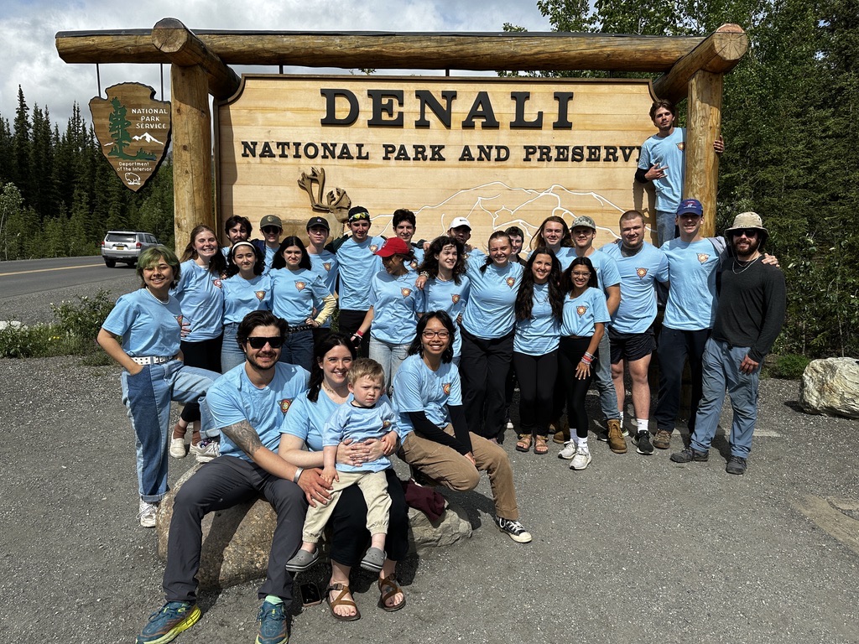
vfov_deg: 56.8
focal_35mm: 24
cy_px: 322
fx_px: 596
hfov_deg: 71.6
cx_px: 430
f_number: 1.78
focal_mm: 6.86
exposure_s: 1/6211
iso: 80
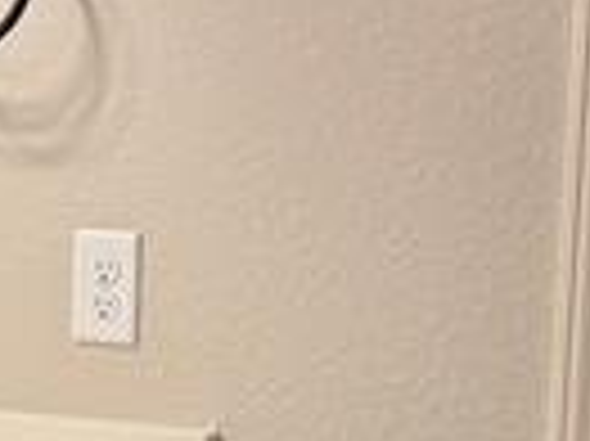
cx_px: -230
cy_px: 376
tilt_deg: -9.2
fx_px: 1992
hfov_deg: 15.8
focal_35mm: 117
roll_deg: +0.0
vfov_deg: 12.6
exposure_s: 1/120
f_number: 1.78
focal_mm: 6.76
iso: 125
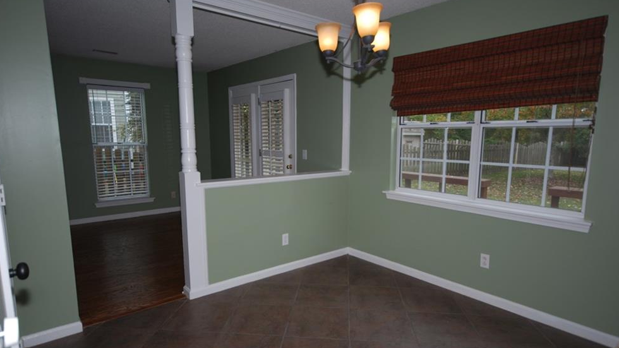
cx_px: 310
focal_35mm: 23
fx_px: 377
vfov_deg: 49.4
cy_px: 188
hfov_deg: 78.7
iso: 100
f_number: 4.8
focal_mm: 14
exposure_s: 1/60
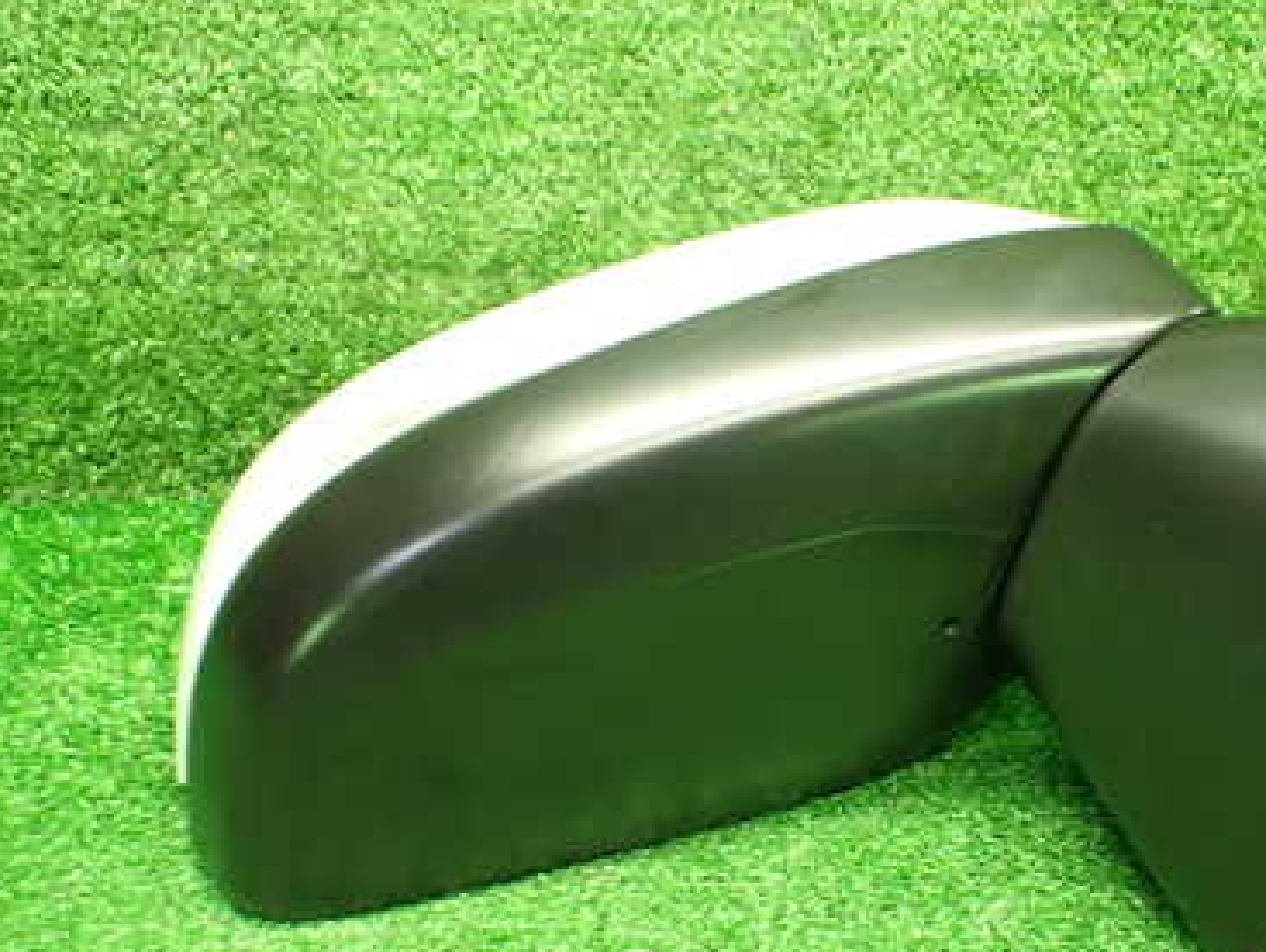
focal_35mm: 49
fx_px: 1794
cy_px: 593
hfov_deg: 38.3
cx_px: 883
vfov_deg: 29.6
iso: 800
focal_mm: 5.4
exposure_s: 1/50
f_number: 2.3
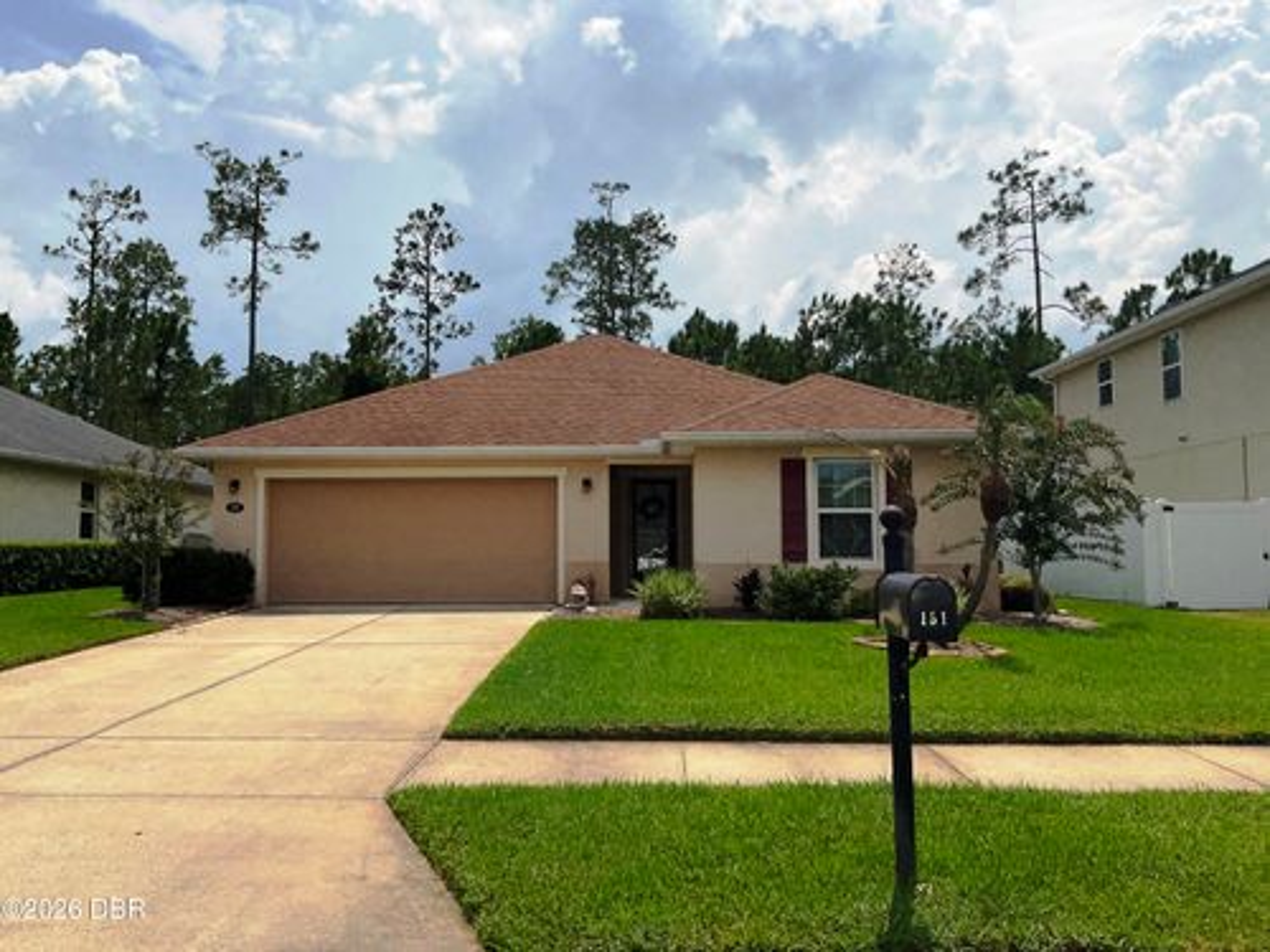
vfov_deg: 48.2
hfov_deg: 61.7
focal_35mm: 29
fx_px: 1064
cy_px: 476
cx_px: 635
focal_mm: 3
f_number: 1.8
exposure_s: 1/4065
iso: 16
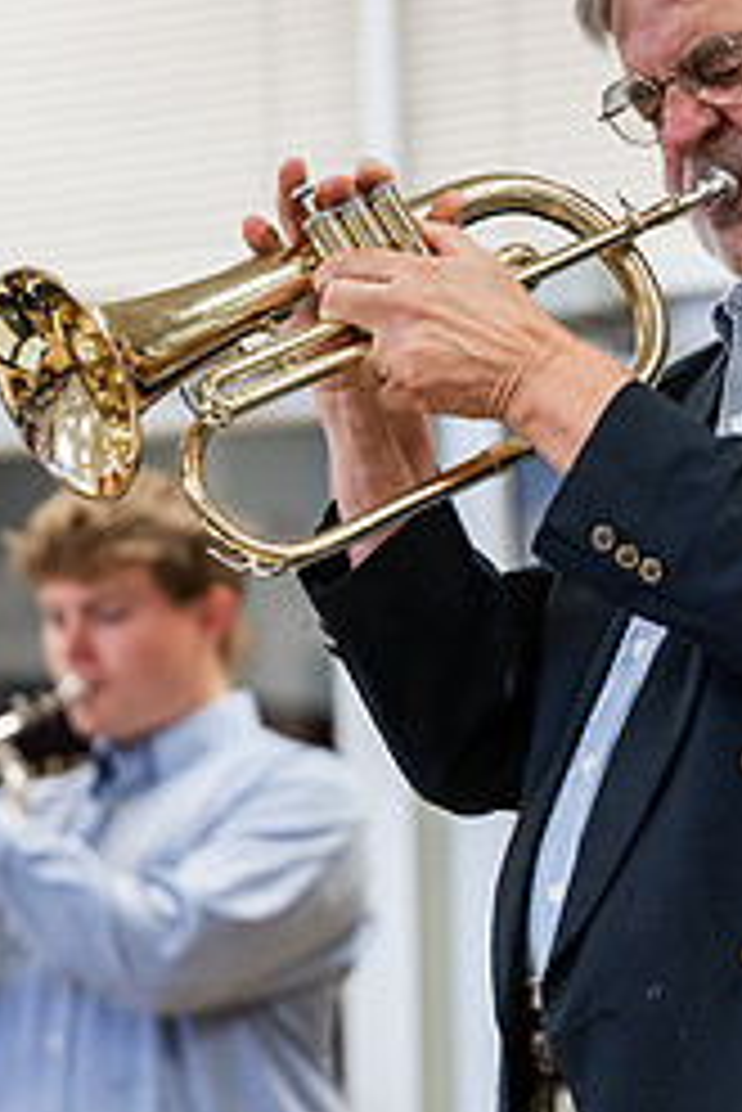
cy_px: 434
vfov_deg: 8.8
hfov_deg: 5.8
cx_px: 791
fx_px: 7255
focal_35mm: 235
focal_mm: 100
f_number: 3.2
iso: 1600
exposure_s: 1/200
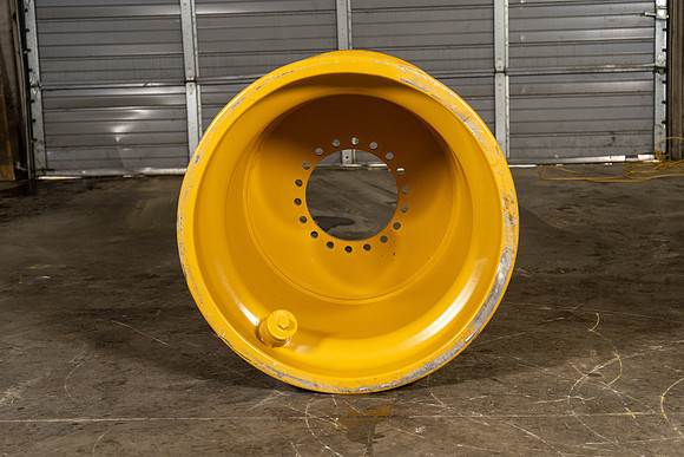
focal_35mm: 64
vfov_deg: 21.3
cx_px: 342
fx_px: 1216
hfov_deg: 31.4
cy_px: 228
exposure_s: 1/125
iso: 800
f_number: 5.6
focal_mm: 64
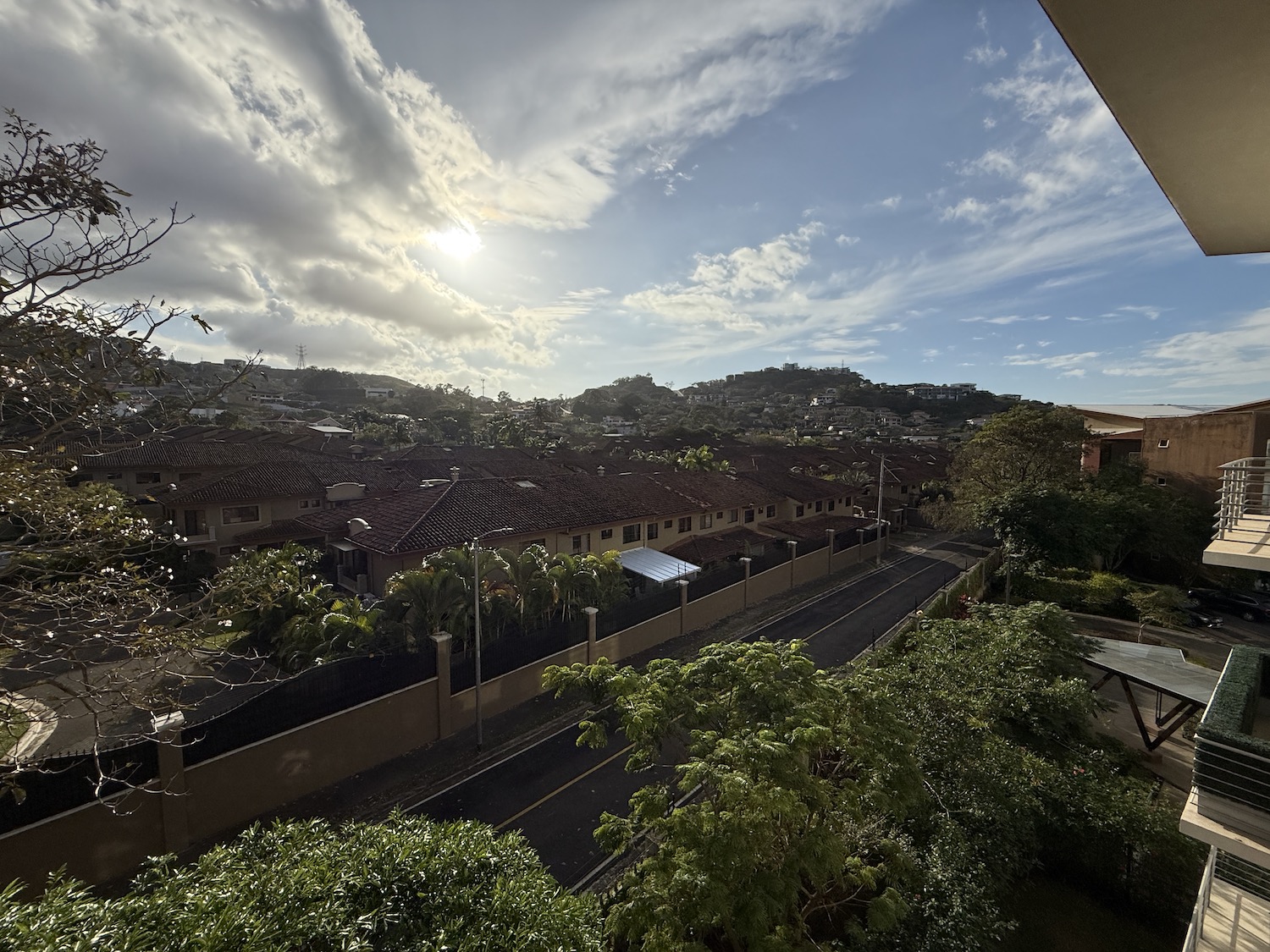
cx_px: 635
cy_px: 476
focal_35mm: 14
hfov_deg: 102.1
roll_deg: +0.4
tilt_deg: -4.3
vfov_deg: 85.7
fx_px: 514
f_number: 2.2
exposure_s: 1/6173
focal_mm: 2.22
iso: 64
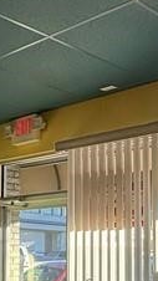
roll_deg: -1.1
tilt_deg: +6.7
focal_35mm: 69
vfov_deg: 30.1
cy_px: 210
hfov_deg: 16.7
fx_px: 514
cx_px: -31
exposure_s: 1/120
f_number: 2.2
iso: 80
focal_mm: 2.22
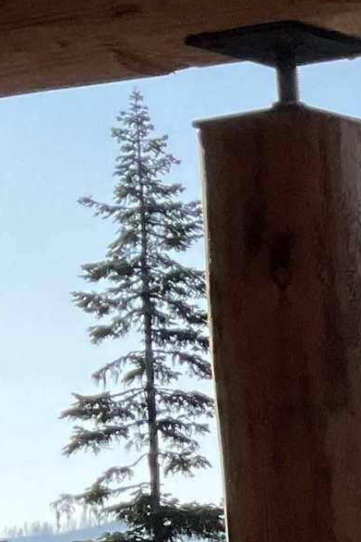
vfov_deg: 12.5
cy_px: 749
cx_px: 1265
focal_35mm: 158
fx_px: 2375
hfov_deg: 7.2
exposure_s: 1/2427
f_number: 1.8
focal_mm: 3
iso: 16
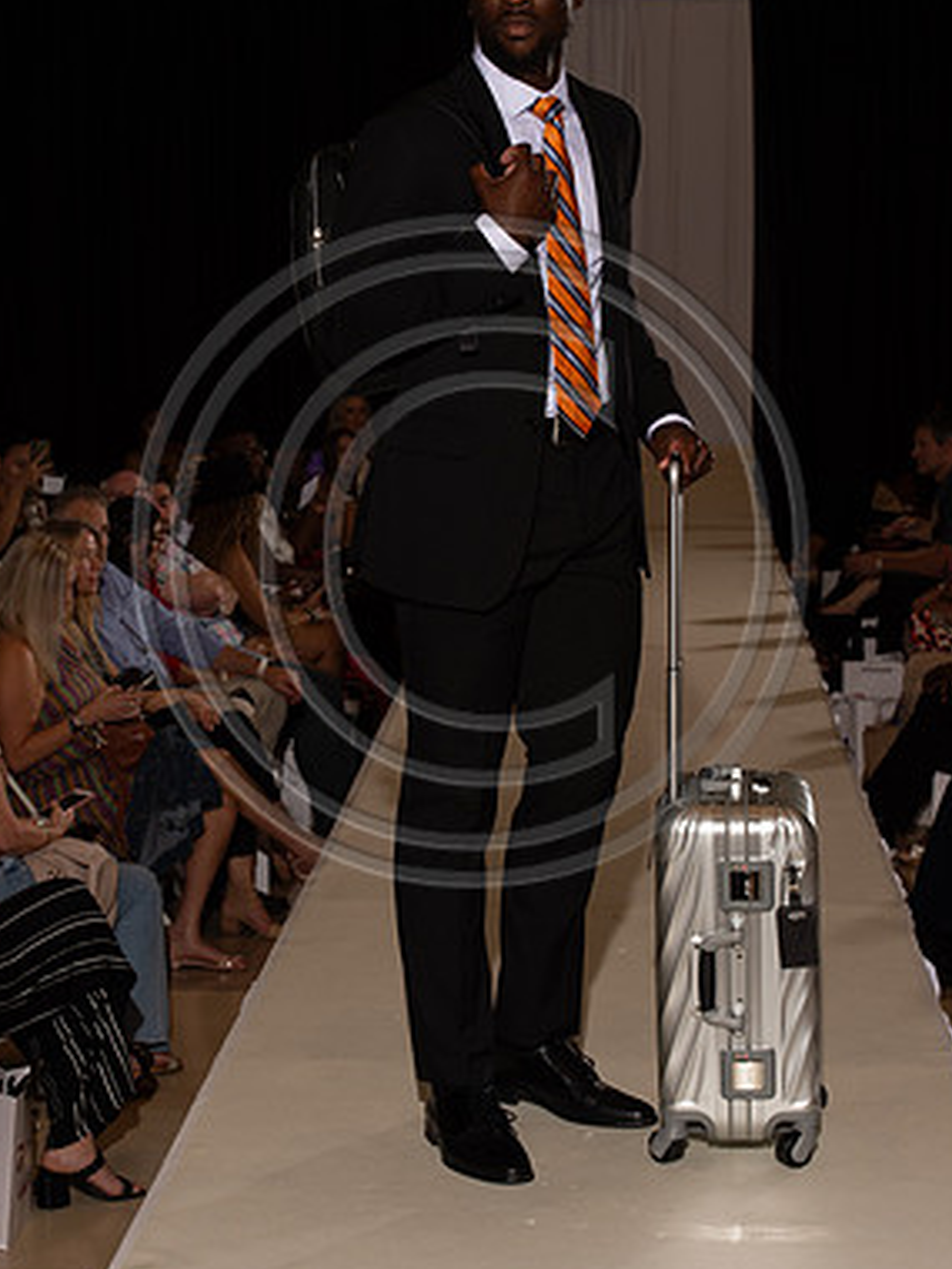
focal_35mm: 91
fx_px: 3337
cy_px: 548
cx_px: 473
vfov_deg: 21.5
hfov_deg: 16.2
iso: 800
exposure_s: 1/250
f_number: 9
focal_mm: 80
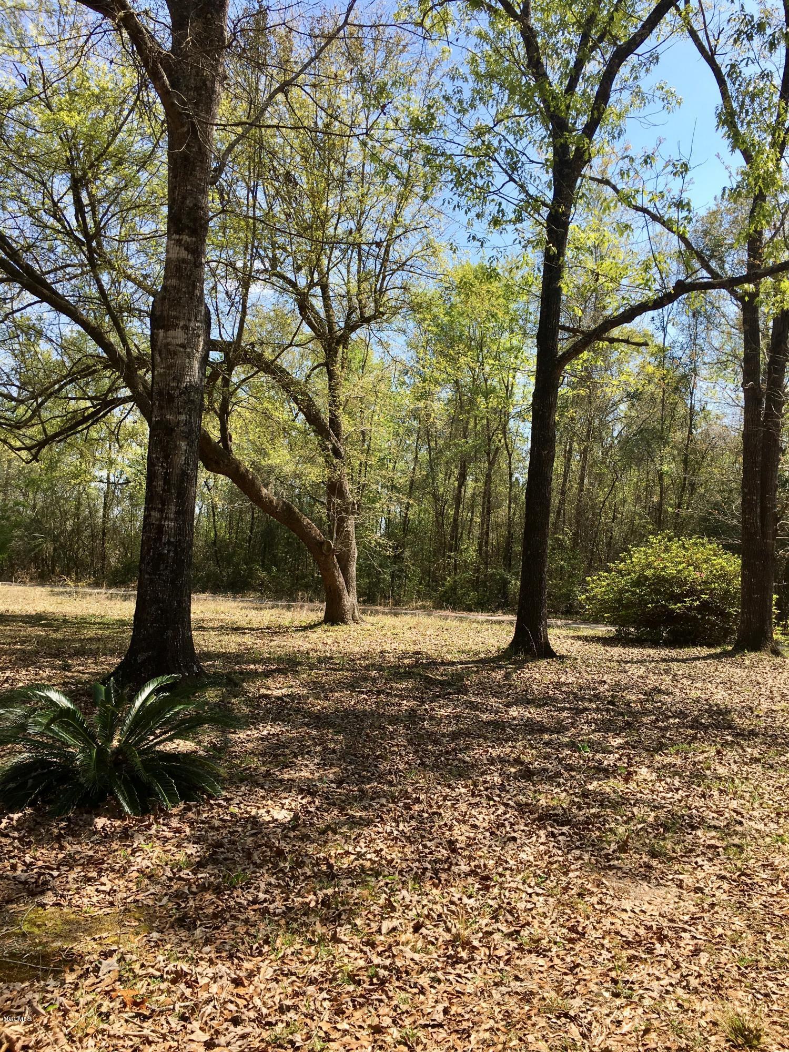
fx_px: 881
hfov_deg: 48.2
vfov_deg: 61.7
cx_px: 394
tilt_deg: +2.2
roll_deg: -1.3
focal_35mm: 29
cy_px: 526
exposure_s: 1/818
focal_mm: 4.15
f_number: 2.2
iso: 25
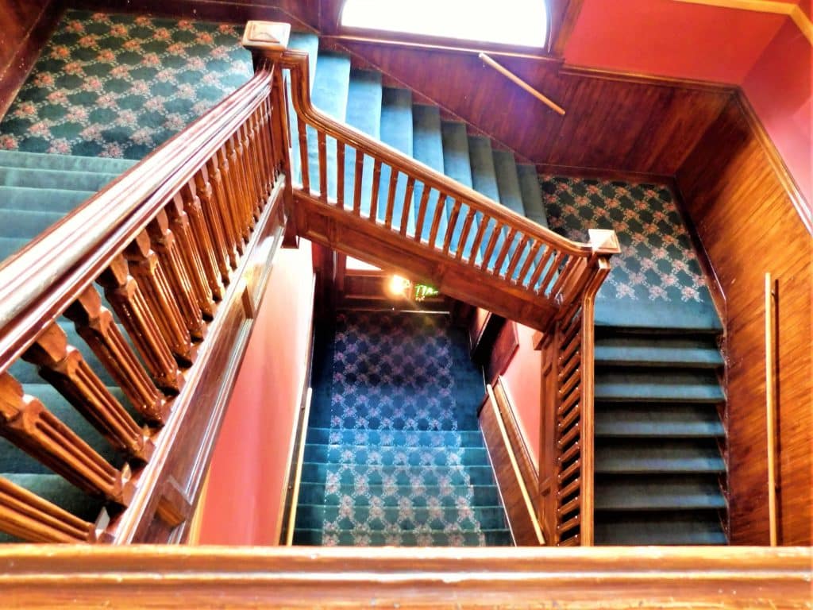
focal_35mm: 23
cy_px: 305
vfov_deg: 58.9
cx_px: 406
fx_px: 540
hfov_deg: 73.9
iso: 640
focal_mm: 4
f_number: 3
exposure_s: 1/8
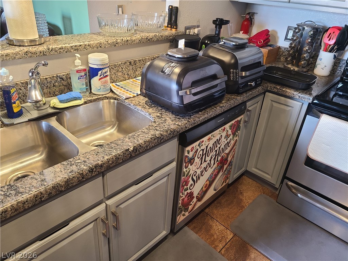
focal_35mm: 26
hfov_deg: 67.3
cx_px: 174
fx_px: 261
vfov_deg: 53.1
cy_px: 130
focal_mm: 5.4
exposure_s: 1/40
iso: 250
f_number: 1.8
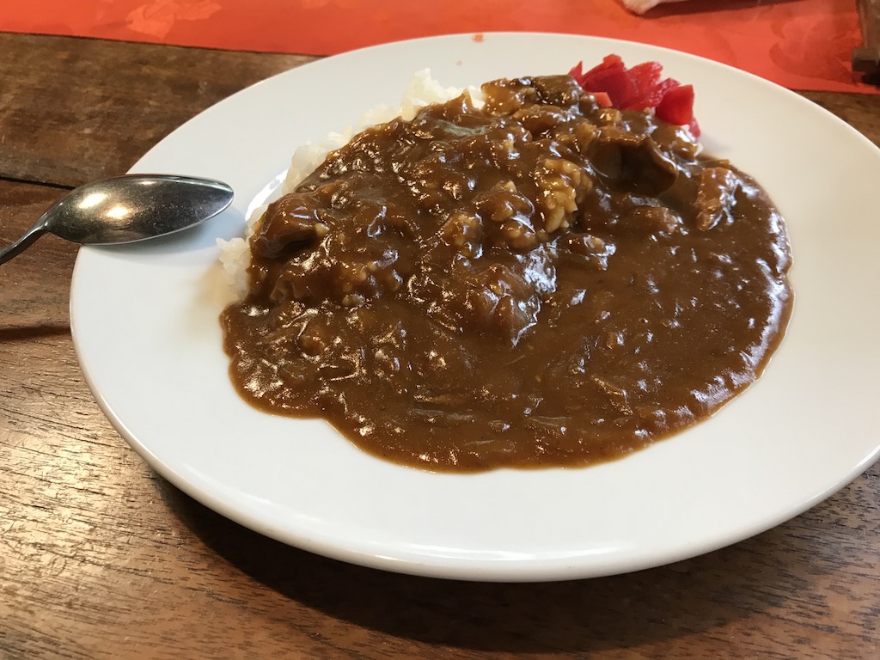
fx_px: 712
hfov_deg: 63.4
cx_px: 440
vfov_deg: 49.7
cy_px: 330
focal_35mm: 28
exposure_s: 1/17
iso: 40
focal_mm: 3.99
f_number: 1.8
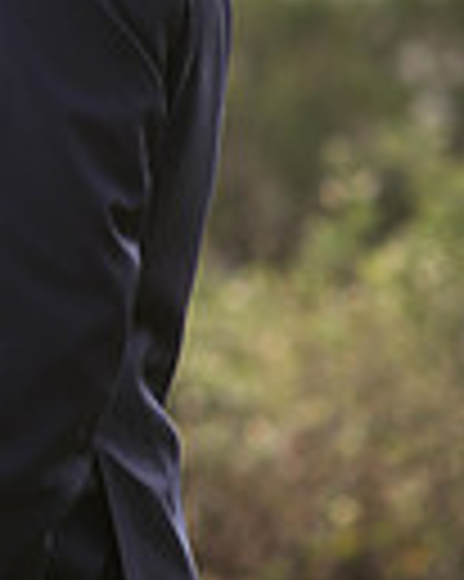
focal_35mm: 358
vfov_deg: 5.4
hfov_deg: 4.3
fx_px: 6153
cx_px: -500
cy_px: -227
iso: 160
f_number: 2.2
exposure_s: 1/1250
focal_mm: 85
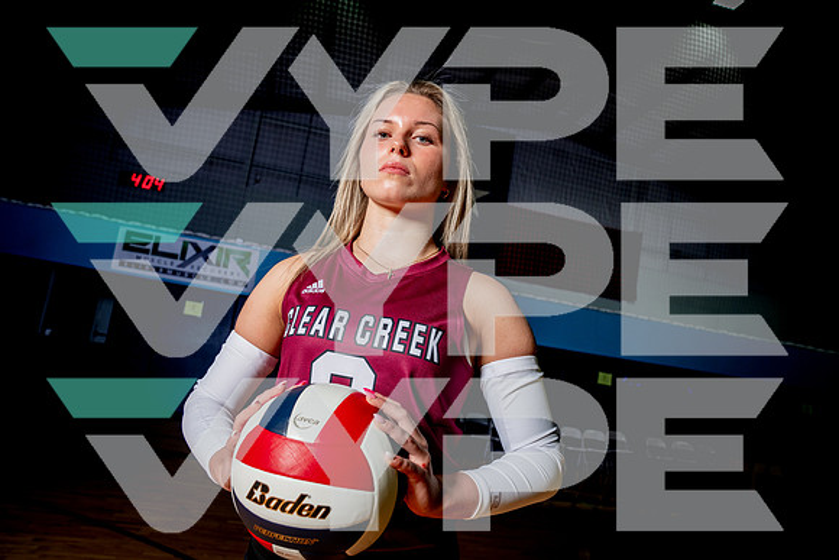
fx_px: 563
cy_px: 280
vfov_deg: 52.9
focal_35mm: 24
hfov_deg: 73.4
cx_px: 420
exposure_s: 1/200
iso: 250
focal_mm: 24
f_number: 5
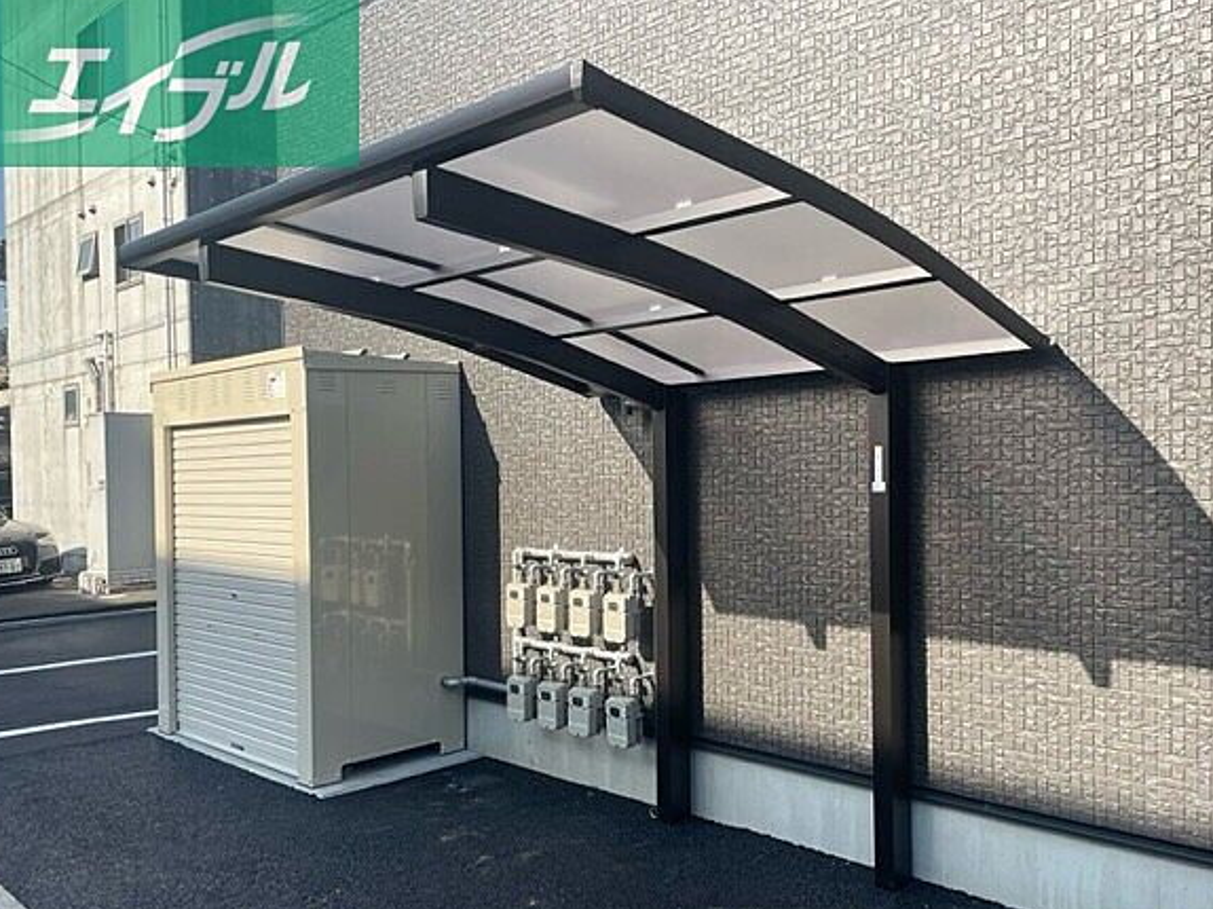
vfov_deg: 48.1
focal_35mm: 29
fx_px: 1016
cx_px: 647
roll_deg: +0.9
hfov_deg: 61.6
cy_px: 499
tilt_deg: -1.6
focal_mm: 4.2
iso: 32
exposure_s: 1/1221
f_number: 1.6
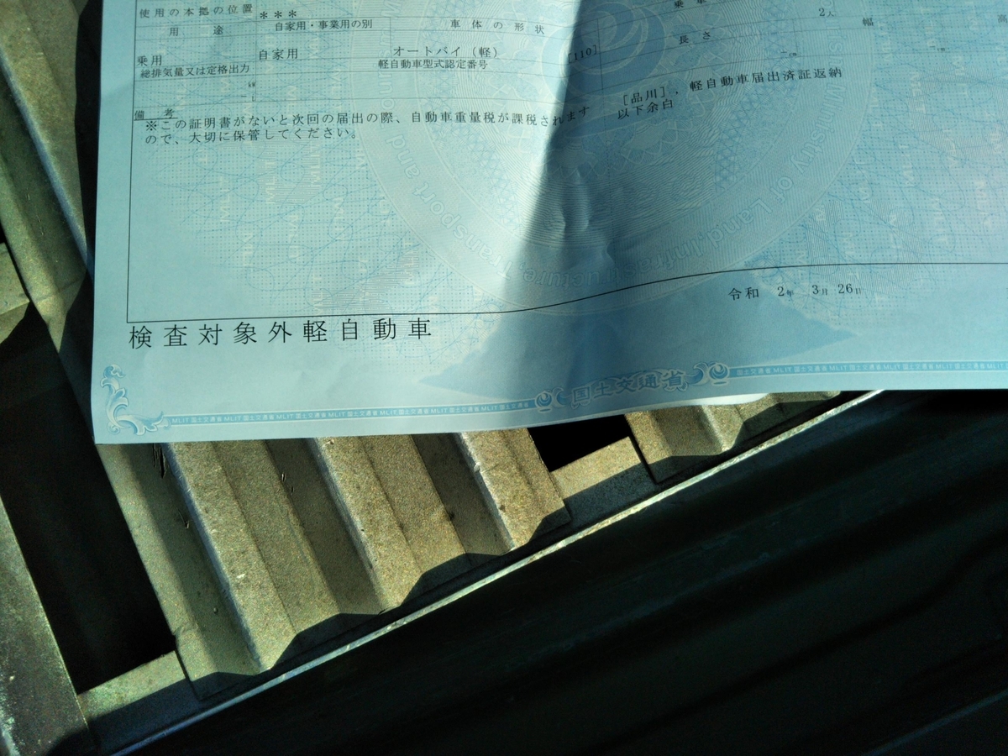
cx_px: 504
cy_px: 378
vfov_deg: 46.8
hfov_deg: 60.0
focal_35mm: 30
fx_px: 874
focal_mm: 4
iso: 28
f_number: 2.2
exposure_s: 1/1924
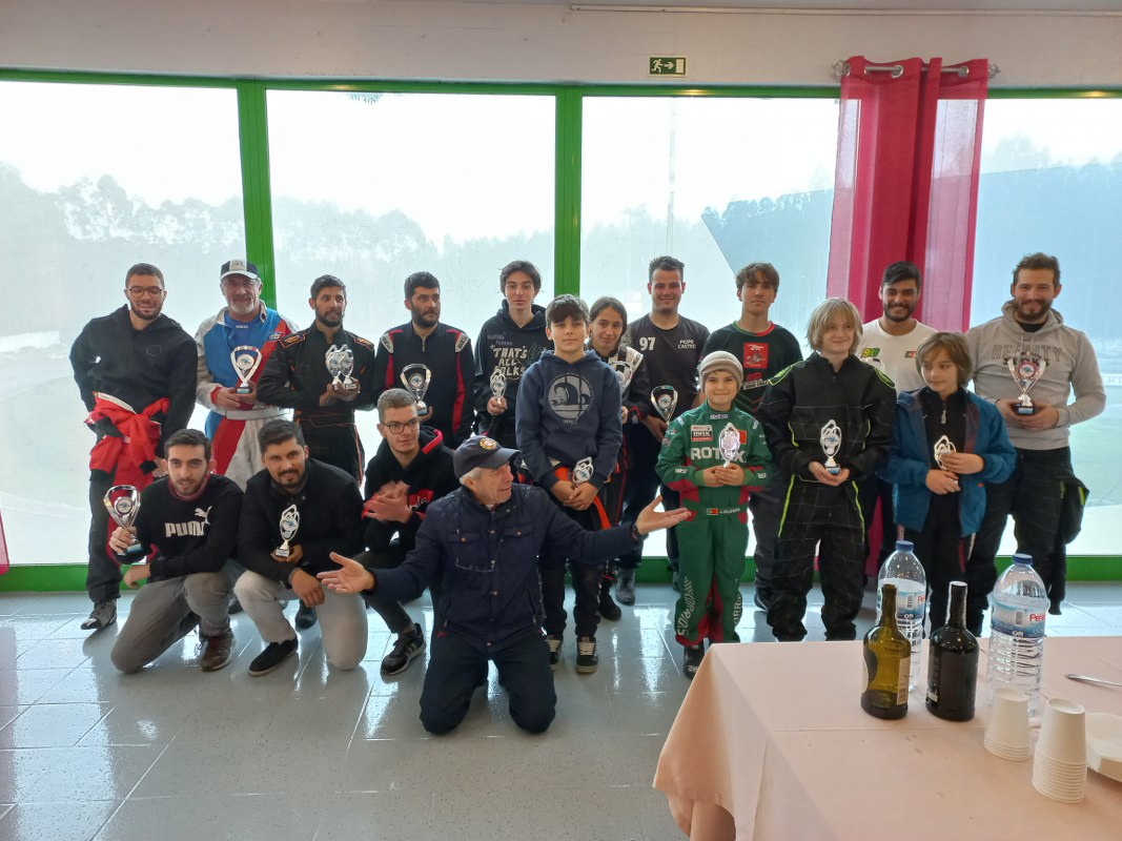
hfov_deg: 69.4
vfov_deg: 54.9
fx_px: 810
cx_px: 561
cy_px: 420
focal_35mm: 25
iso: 250
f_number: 1.8
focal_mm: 4.6
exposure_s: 1/33
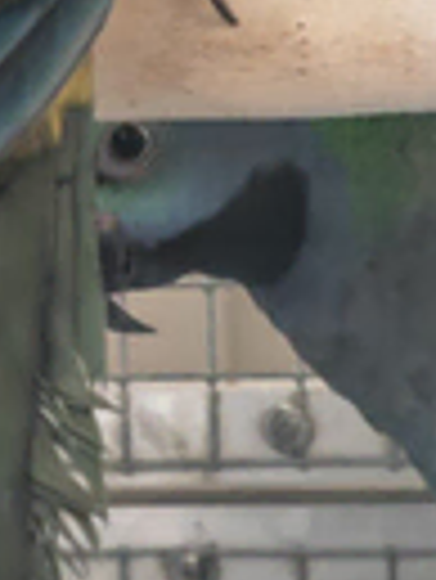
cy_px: -250
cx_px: -20
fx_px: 5734
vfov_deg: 5.7
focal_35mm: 342
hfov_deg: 4.3
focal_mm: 14.92
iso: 1000
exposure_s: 1/33
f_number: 3
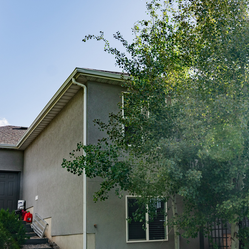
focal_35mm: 50
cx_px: 188
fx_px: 407
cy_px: 162
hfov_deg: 33.3
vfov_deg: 33.8
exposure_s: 1/1000
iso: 200
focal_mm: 24
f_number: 4.5
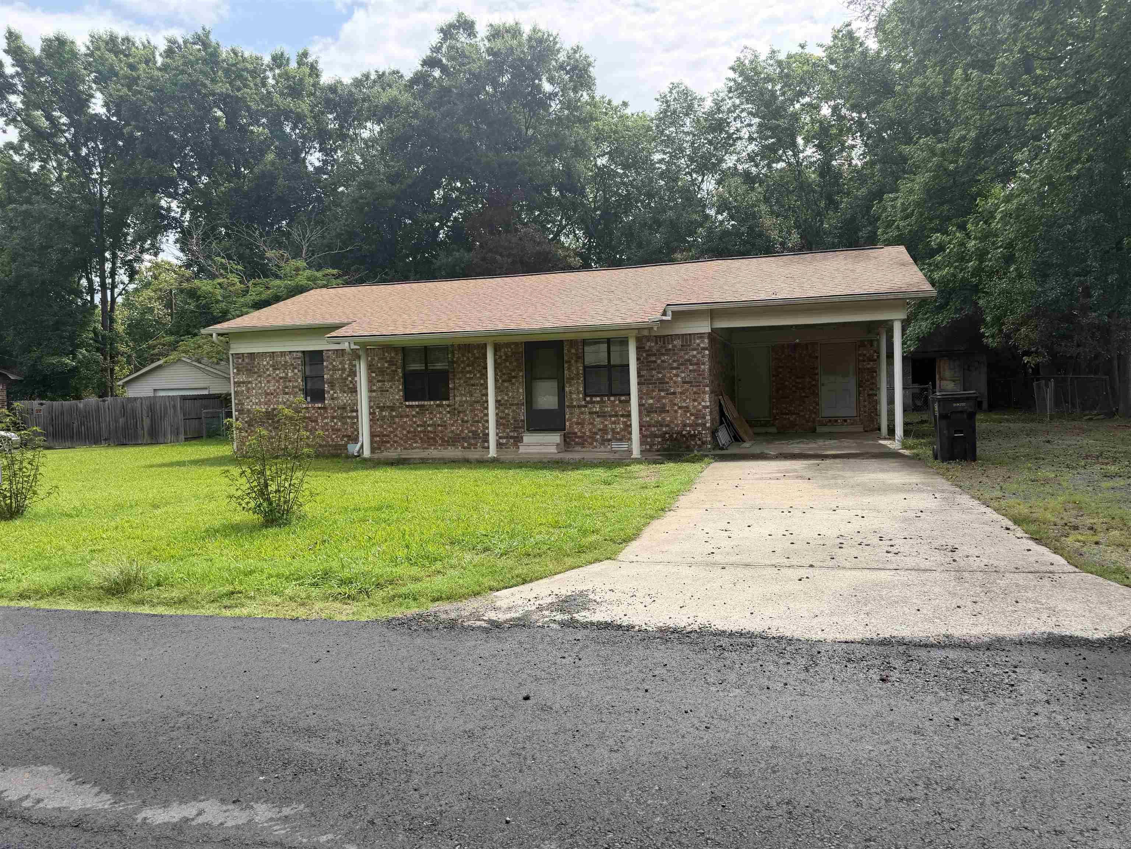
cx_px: 566
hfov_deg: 71.6
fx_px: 784
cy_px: 424
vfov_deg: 56.8
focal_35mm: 24
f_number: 1.78
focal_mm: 6.76
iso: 80
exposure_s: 1/2370
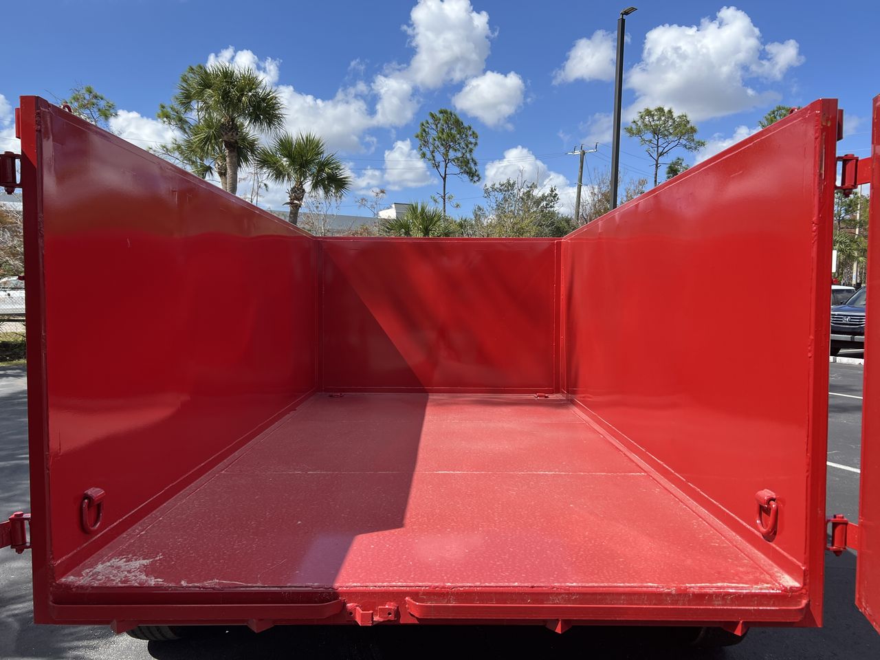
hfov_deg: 67.3
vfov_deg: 53.1
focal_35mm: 26
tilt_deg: -2.4
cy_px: 330
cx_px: 440
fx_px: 661
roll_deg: -1.1
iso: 50
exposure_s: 1/2695
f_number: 1.5
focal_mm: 5.7
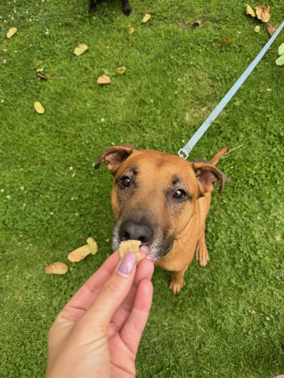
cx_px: 142
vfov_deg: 71.6
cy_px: 189
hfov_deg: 56.8
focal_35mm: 24
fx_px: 263
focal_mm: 6.76
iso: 80
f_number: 1.78
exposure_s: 1/507
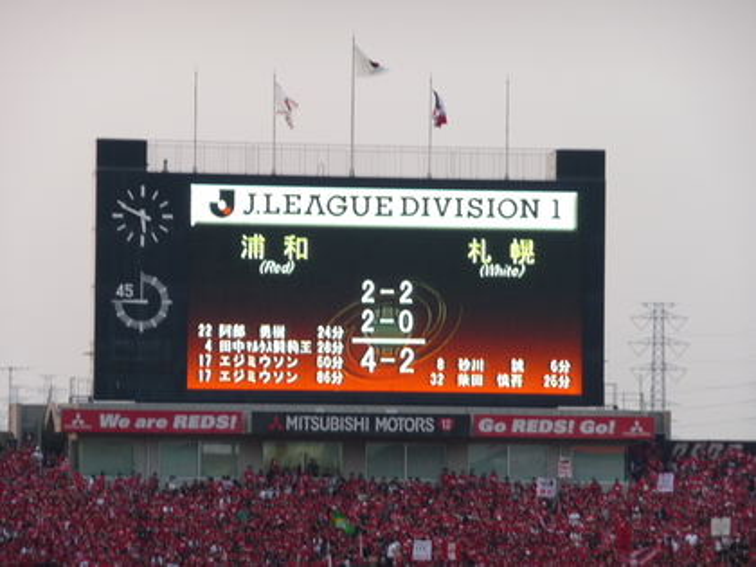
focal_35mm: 199
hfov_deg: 9.9
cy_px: 284
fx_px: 4346
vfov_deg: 7.5
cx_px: 378
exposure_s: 1/80
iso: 125
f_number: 4.8
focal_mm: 34.2
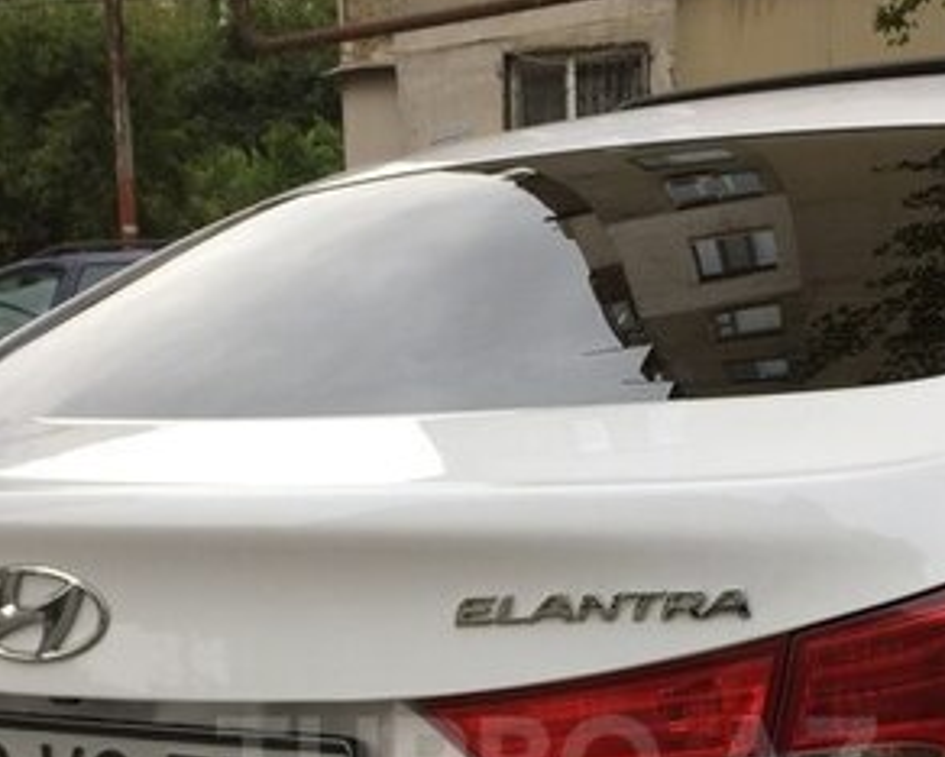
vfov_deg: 22.9
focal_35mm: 64
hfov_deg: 29.5
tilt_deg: -11.3
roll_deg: +0.7
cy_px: 765
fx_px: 1791
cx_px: 547
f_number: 2.2
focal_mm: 4.15
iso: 32
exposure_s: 1/103
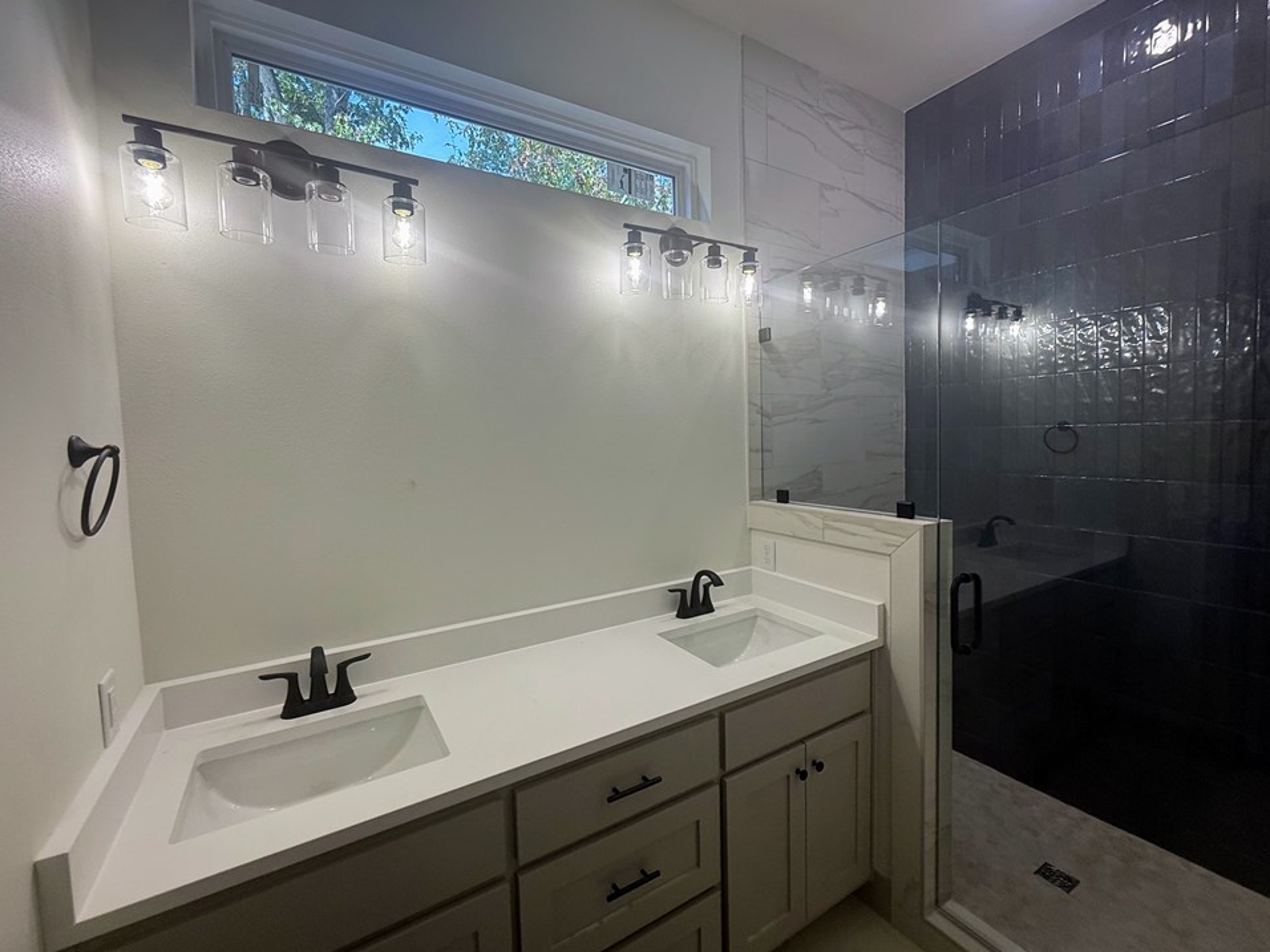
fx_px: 550
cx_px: 634
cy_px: 465
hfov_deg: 98.2
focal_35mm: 15
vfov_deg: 81.7
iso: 80
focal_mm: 2.22
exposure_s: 1/120
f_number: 2.2
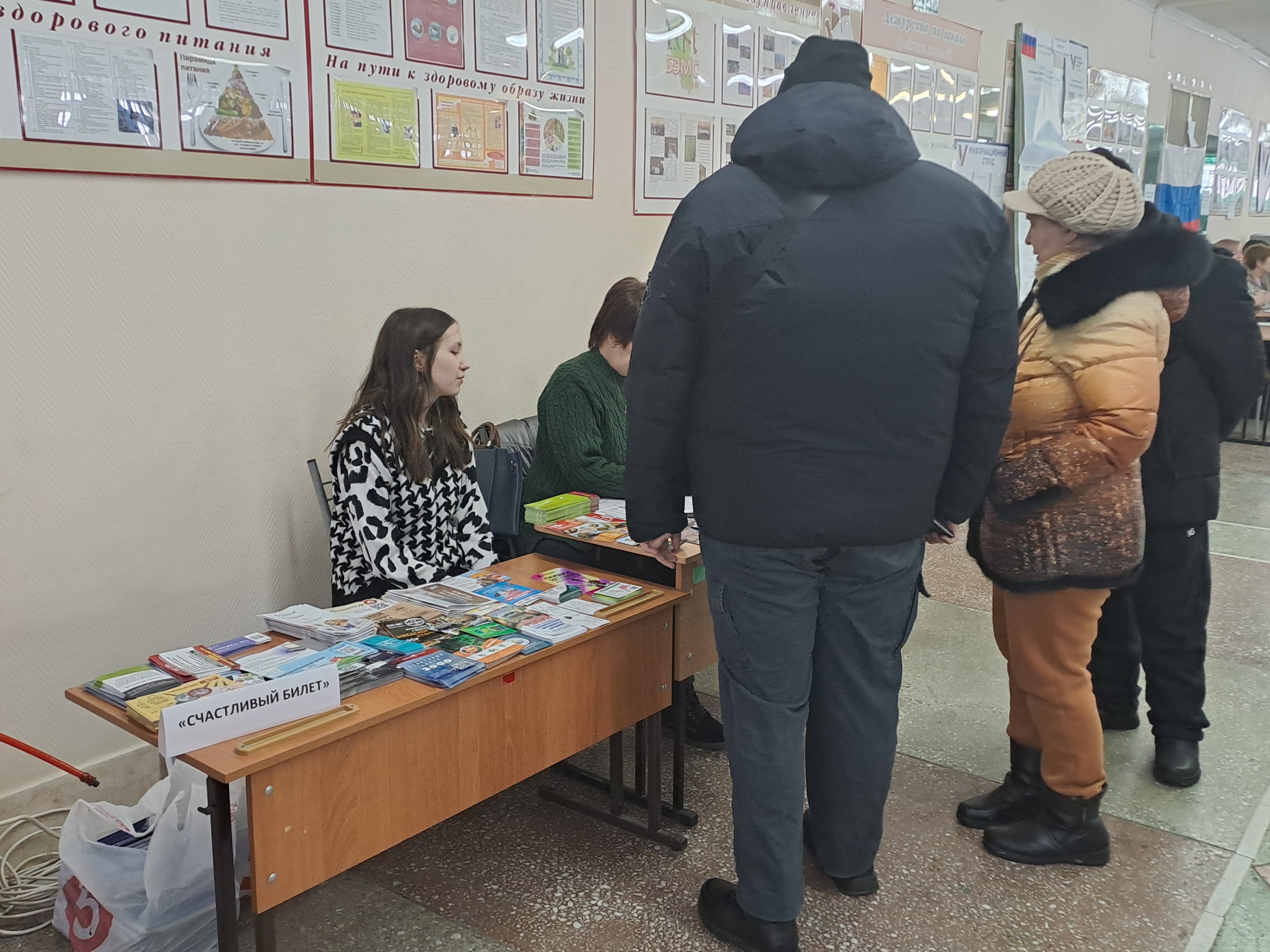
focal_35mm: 25
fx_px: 917
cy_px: 476
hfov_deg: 69.4
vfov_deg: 54.9
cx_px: 635
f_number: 1.8
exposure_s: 1/50
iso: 200
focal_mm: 4.65
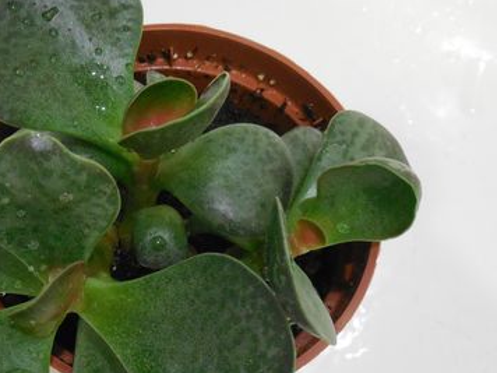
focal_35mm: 63
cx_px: 128
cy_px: 176
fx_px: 905
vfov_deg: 23.3
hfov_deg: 30.3
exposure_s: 1/5
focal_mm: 6.3
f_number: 3.7
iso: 800
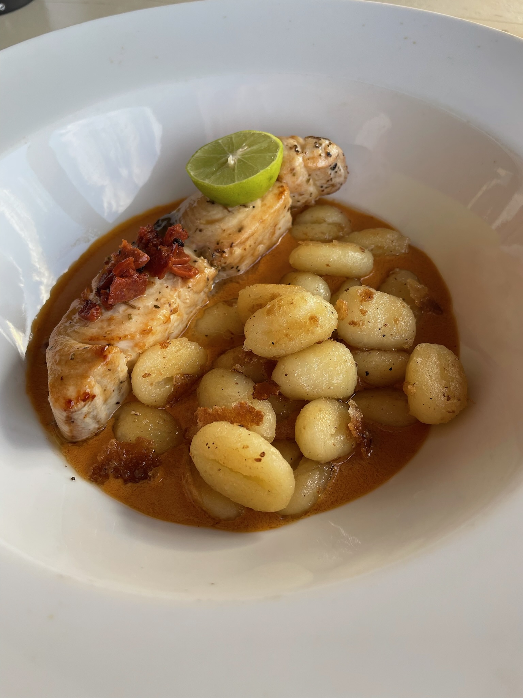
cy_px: 349
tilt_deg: -53.1
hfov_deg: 53.1
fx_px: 524
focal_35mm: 26
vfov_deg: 67.3
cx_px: 262
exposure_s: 1/208
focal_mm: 4.2
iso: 32
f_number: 1.6
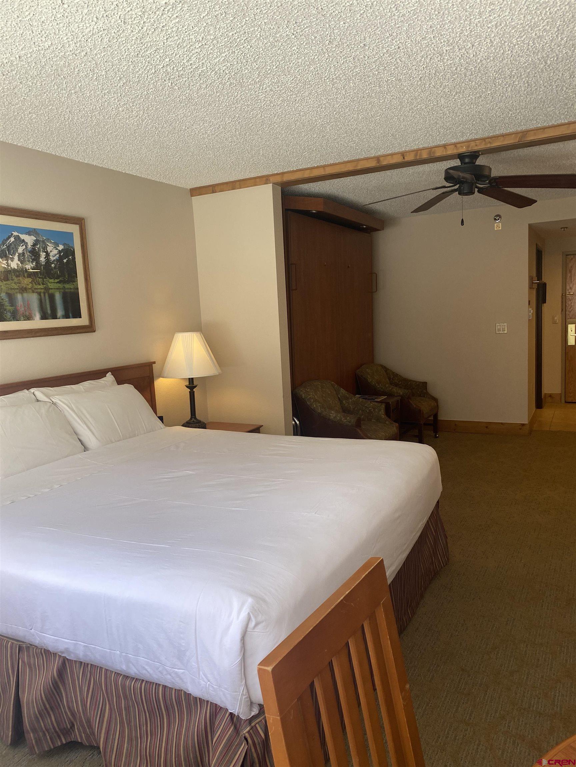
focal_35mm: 26
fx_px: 577
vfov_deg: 67.3
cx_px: 288
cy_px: 384
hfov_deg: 53.1
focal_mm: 4.25
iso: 50
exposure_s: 1/120
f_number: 1.8
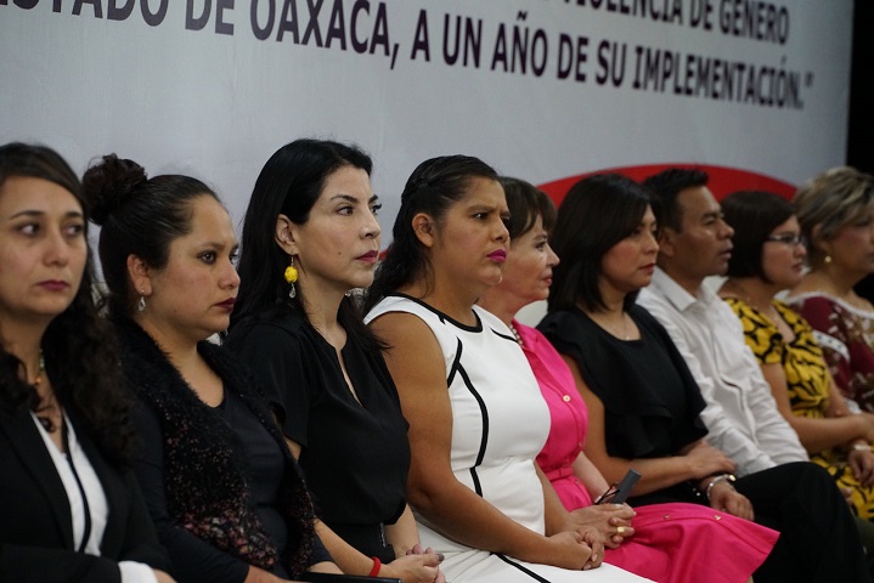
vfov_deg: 10.7
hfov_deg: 16.0
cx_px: 437
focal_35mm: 128
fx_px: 3109
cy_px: 292
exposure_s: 1/100
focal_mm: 128
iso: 6400
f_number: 5
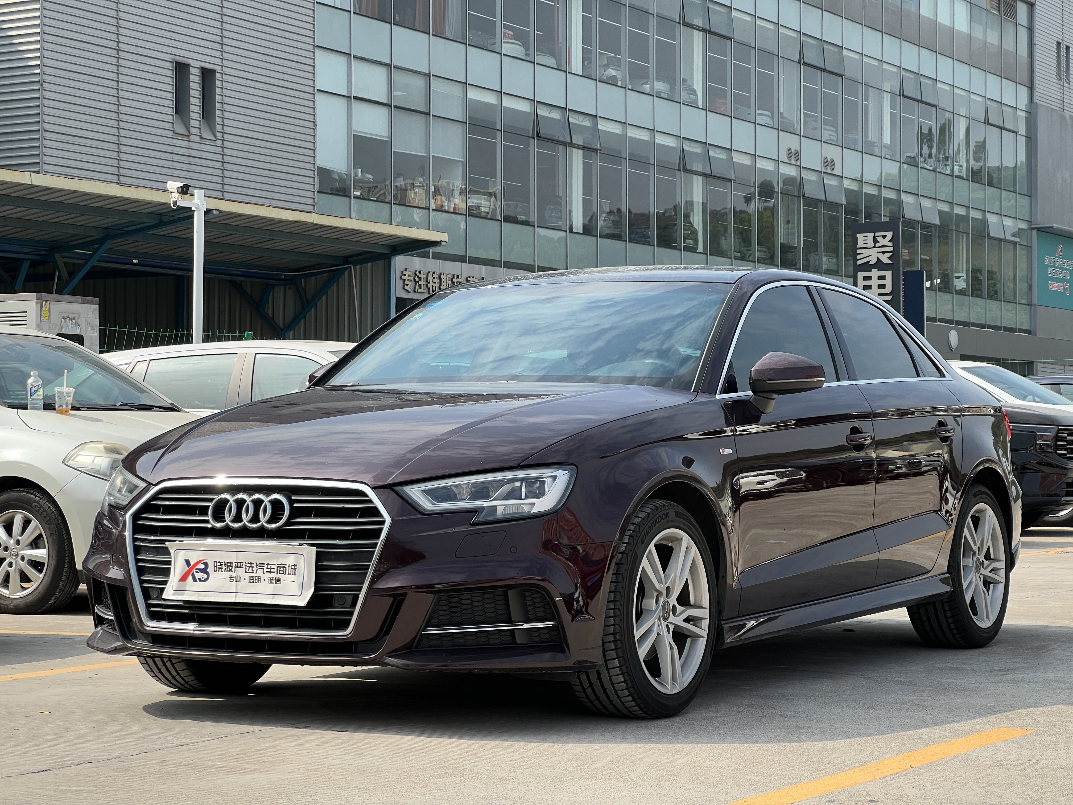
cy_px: 402
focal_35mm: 77
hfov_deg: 25.3
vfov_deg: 19.1
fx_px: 2387
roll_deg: +0.0
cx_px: 536
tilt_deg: +1.2
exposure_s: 1/492
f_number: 2.8
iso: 32
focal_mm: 9
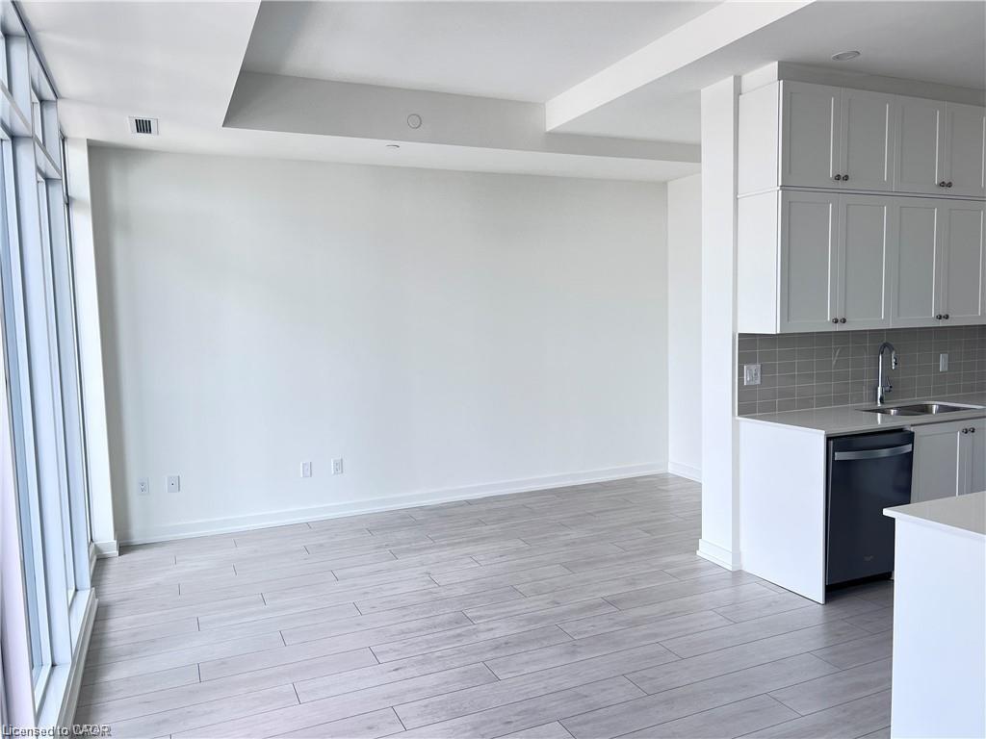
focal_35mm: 26
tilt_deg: -4.7
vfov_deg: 53.1
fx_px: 741
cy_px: 370
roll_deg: +1.6
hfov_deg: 67.3
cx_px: 493
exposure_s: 1/136
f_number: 1.5
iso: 32
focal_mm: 5.7
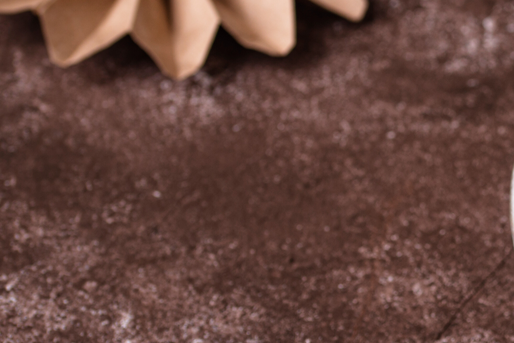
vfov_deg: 4.7
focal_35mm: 293
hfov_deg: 7.0
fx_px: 4185
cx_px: 699
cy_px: 119
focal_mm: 105
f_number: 6.3
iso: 100
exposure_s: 1/100
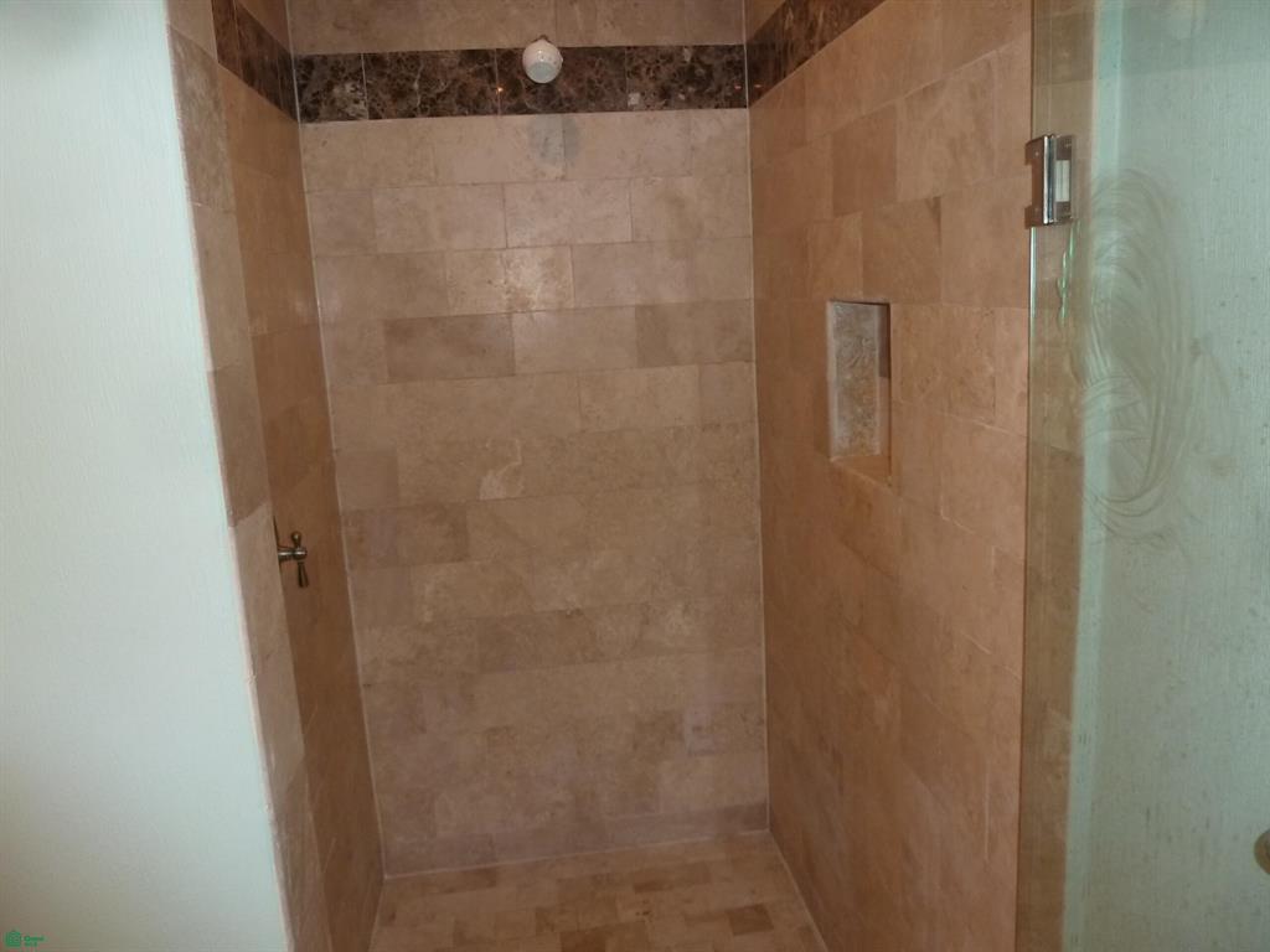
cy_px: 476
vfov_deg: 54.9
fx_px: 917
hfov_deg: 69.4
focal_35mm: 25
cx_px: 635
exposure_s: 1/30
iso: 200
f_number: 3.3
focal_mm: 4.1
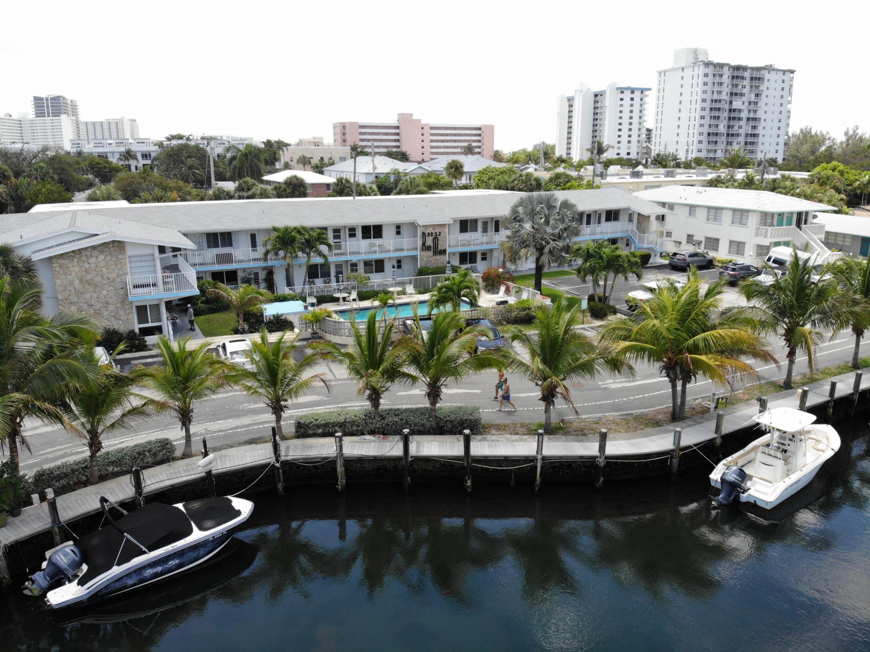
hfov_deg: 71.6
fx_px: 603
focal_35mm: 24
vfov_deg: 56.8
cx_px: 435
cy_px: 326
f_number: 2.8
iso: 100
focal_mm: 4.5
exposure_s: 1/440
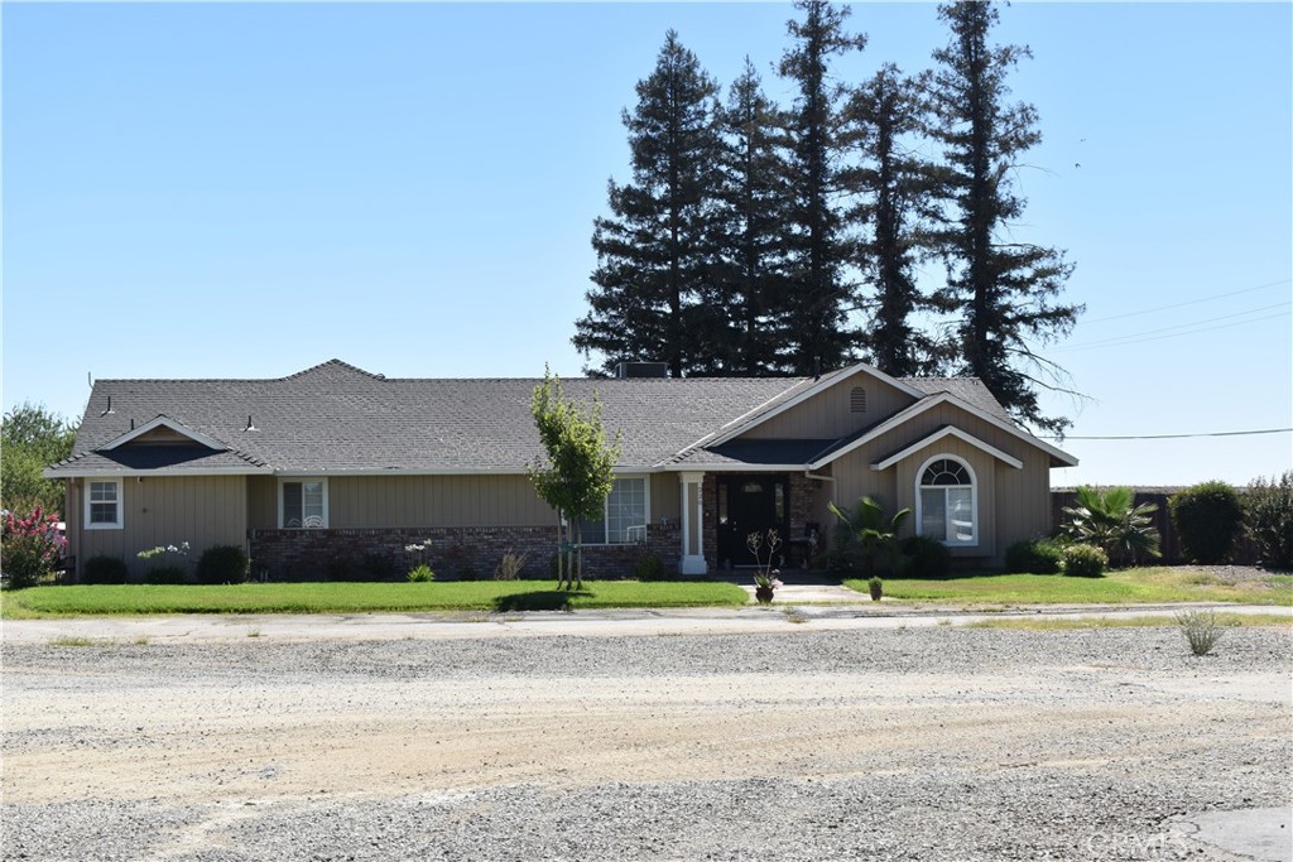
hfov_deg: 38.9
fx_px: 1832
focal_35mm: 51
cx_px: 646
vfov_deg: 26.5
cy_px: 431
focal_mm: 34
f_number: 8
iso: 100
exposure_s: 1/250
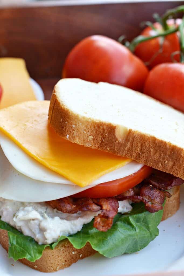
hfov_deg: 18.2
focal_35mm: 75
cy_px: 138
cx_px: 92
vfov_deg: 27.0
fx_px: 575
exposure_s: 1/125
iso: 125
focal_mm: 50
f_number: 5.6
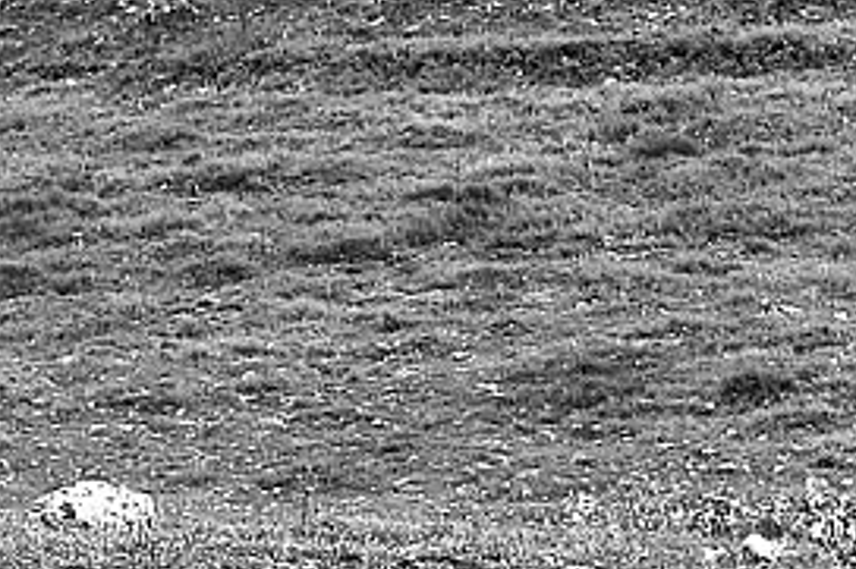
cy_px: -778
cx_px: 1149
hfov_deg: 6.0
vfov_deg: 4.0
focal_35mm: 341
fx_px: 8103
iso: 200
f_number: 6.3
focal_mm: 58
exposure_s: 1/100
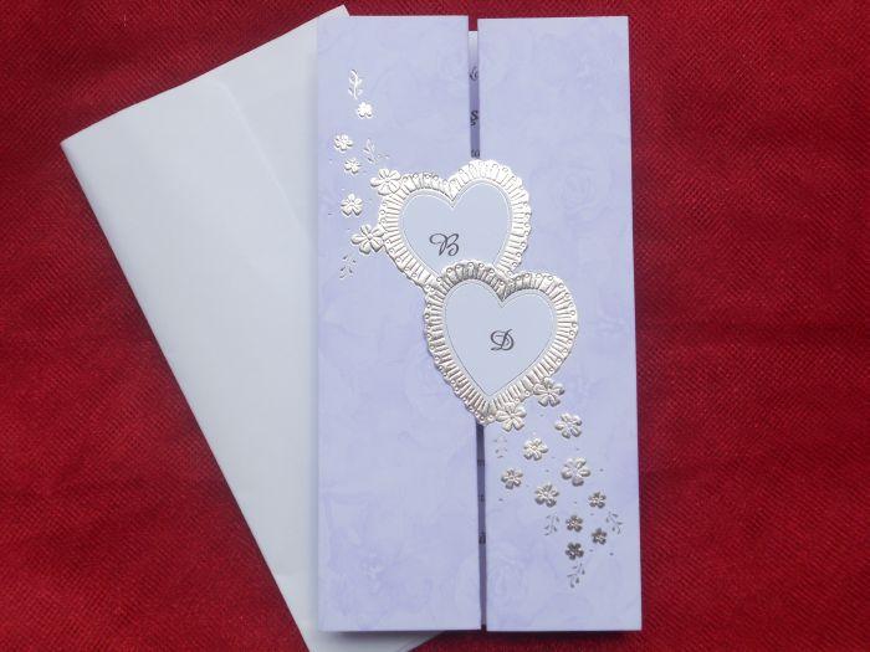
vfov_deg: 27.0
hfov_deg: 35.5
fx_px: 1357
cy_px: 326
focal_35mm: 54
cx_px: 435
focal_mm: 9.8
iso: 80
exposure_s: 1/400
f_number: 4.8
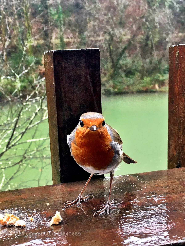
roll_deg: +2.5
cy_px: 123
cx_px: 92
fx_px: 207
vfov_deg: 61.7
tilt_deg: -16.2
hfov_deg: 48.2
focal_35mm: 29
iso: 50
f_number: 2.2
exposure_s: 1/33
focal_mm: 4.15
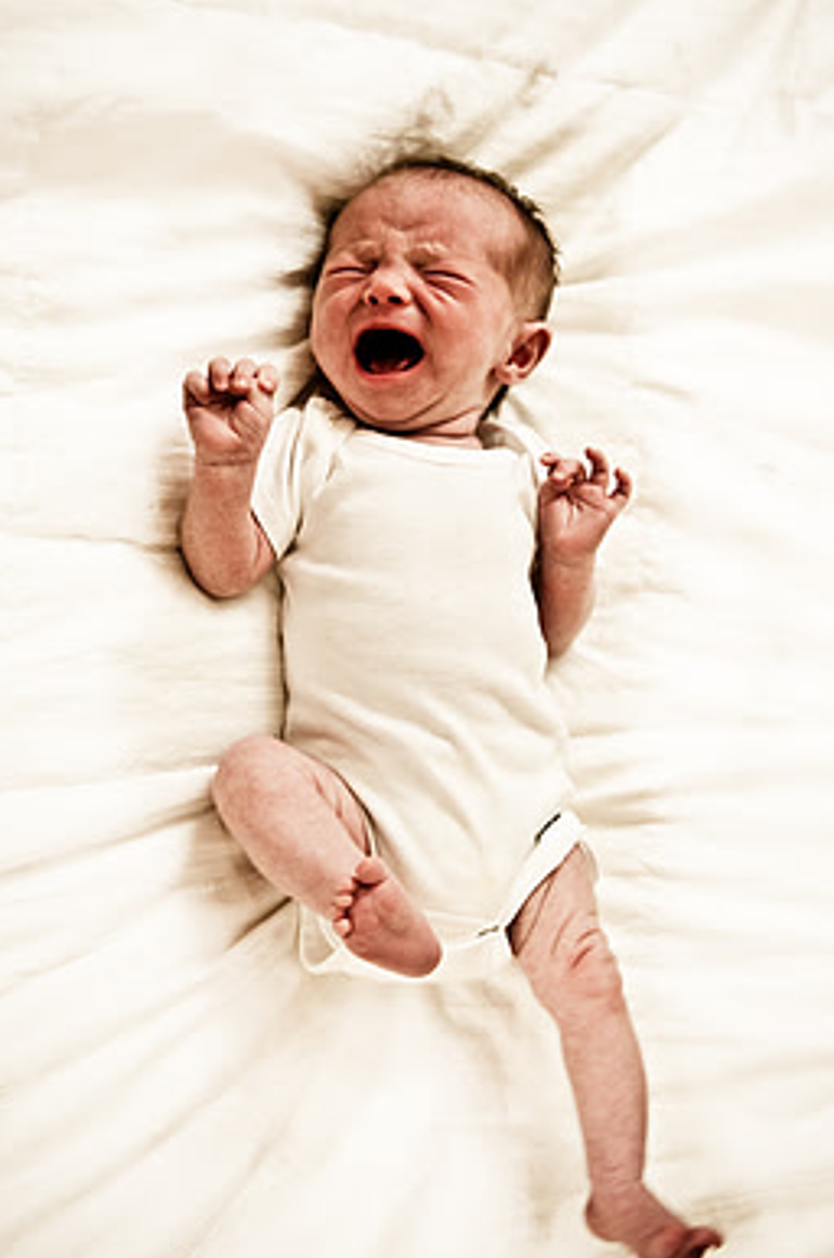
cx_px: 422
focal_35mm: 42
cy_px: 619
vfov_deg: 46.5
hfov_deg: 31.8
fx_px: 1465
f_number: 2.8
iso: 200
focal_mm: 24
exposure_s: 1/60
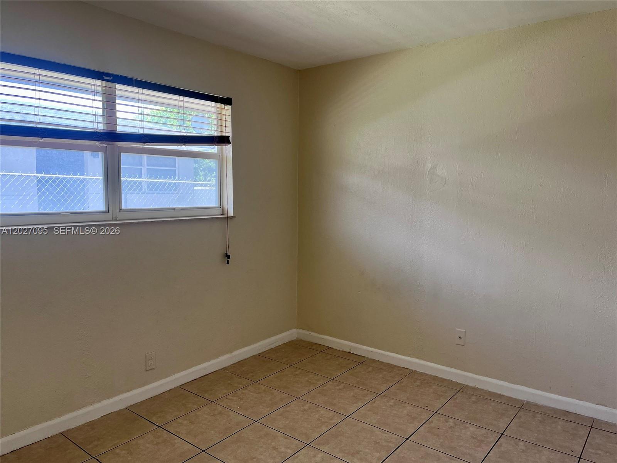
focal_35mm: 26
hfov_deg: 67.3
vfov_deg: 53.1
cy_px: 232
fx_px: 463
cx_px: 308
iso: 80
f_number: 1.6
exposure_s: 1/121
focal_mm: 5.1
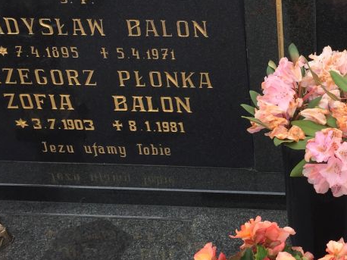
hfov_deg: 30.2
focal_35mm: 62
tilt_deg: -27.3
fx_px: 621
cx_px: 294
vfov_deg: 23.3
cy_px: 57
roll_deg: -0.7
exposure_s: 1/638
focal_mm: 4.15
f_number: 2.2
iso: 32
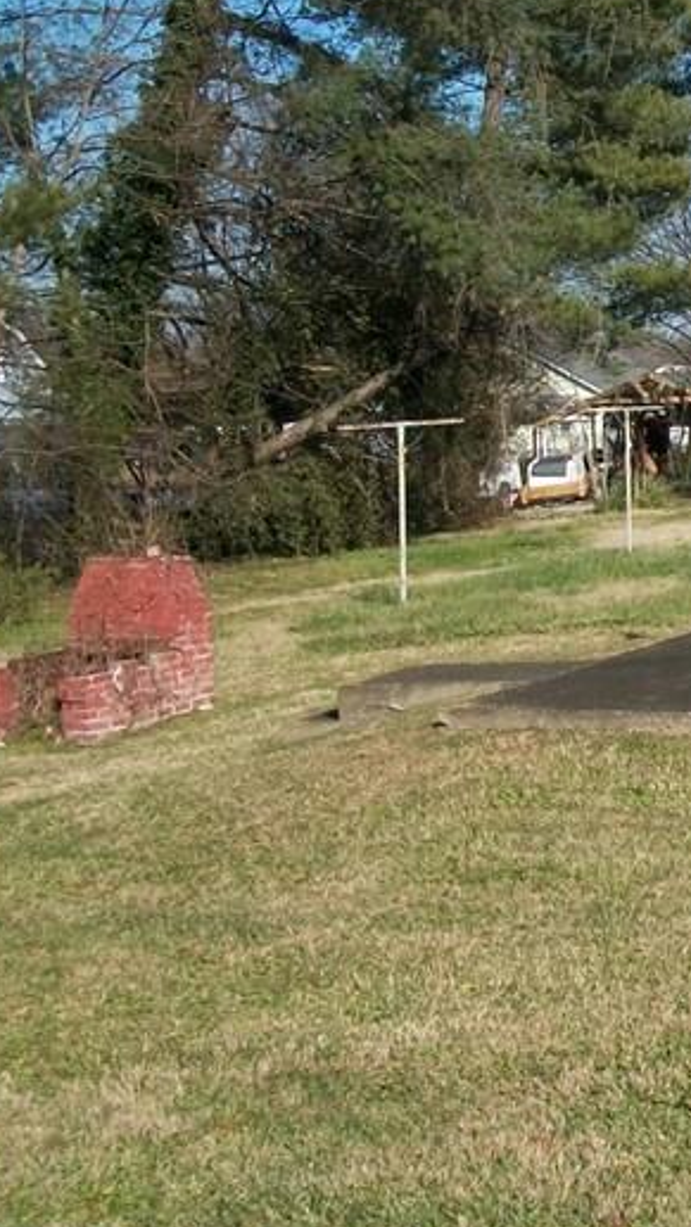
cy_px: 539
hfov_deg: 16.6
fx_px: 2246
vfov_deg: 30.5
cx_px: 879
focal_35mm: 69
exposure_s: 1/400
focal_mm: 5.7
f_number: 5.5
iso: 80
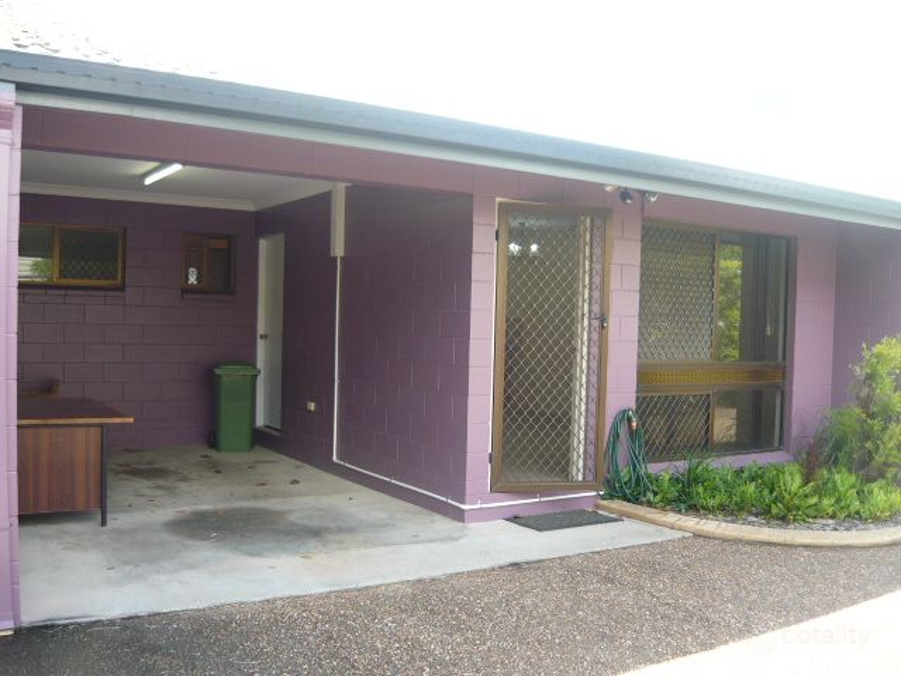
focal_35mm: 33
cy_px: 338
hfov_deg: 55.4
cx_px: 450
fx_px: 859
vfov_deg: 42.9
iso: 100
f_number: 2.8
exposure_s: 1/125
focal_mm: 5.5
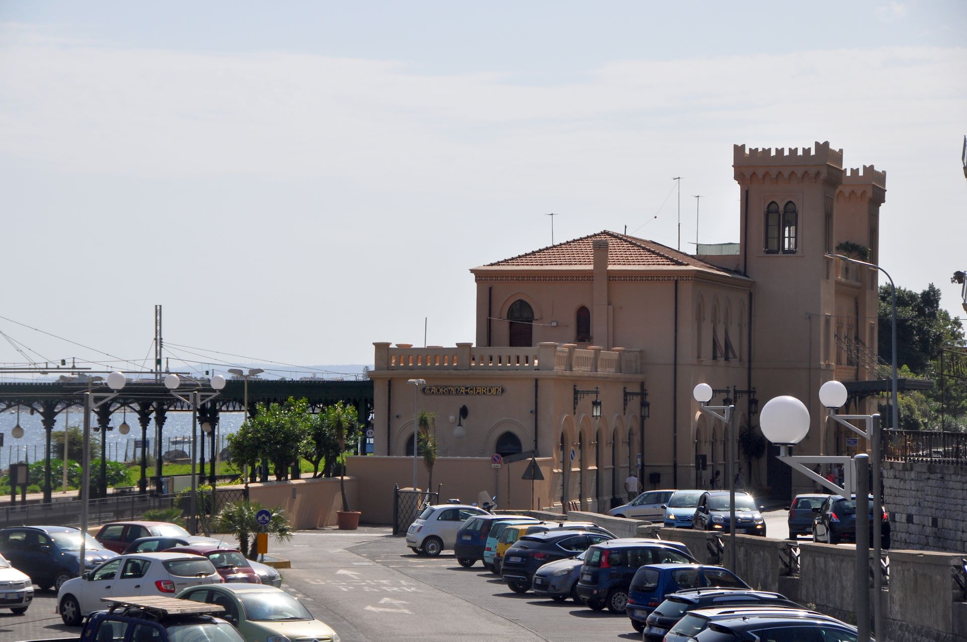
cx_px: 484
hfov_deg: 16.7
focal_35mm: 123
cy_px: 321
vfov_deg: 11.1
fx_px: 3300
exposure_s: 1/320
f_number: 9
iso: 250
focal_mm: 82
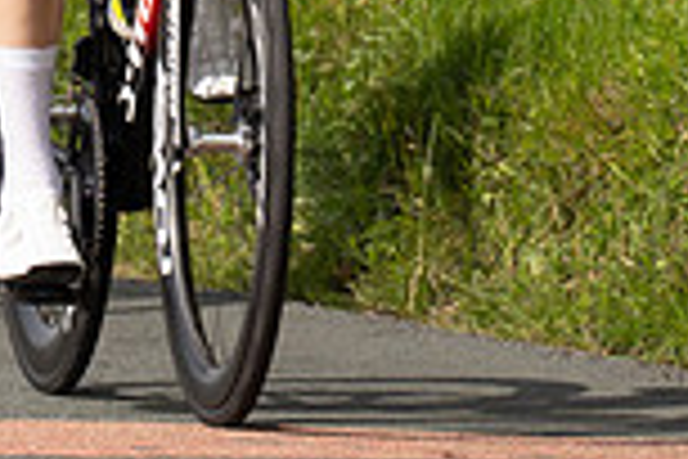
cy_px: -800
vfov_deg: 1.0
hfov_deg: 1.5
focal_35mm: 1338
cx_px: 201
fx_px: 25569
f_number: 4.5
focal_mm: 180
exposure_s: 1/800
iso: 100
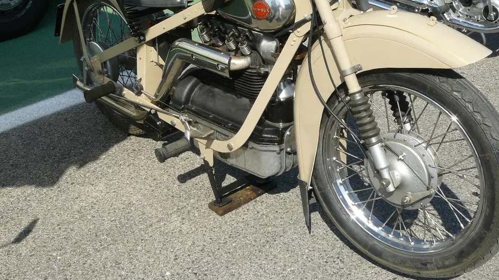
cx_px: 250
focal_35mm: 50
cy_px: 73
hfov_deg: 41.3
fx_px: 661
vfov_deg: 23.7
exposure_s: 1/400
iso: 100
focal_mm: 6
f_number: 5.6
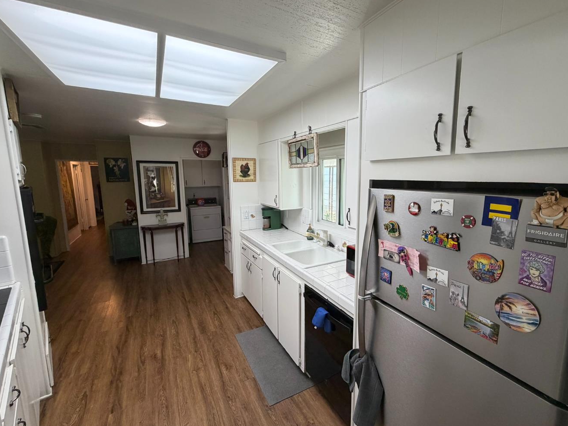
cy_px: 211
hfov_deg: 94.3
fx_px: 262
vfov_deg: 78.1
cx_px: 306
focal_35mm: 16
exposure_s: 1/120
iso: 320
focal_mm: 2.22
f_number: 2.2
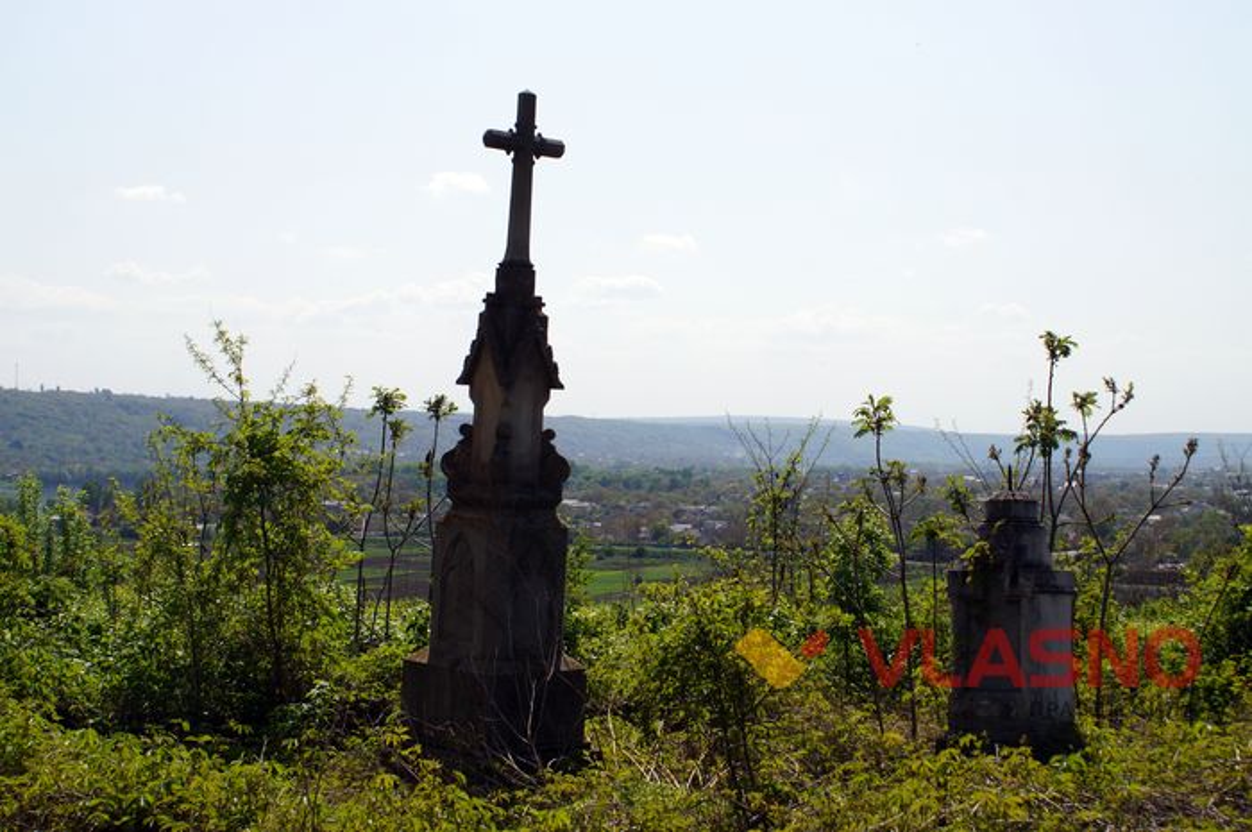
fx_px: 1824
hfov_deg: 37.9
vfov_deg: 25.7
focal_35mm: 52
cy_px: 416
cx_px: 626
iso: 100
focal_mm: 35
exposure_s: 1/200
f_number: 11
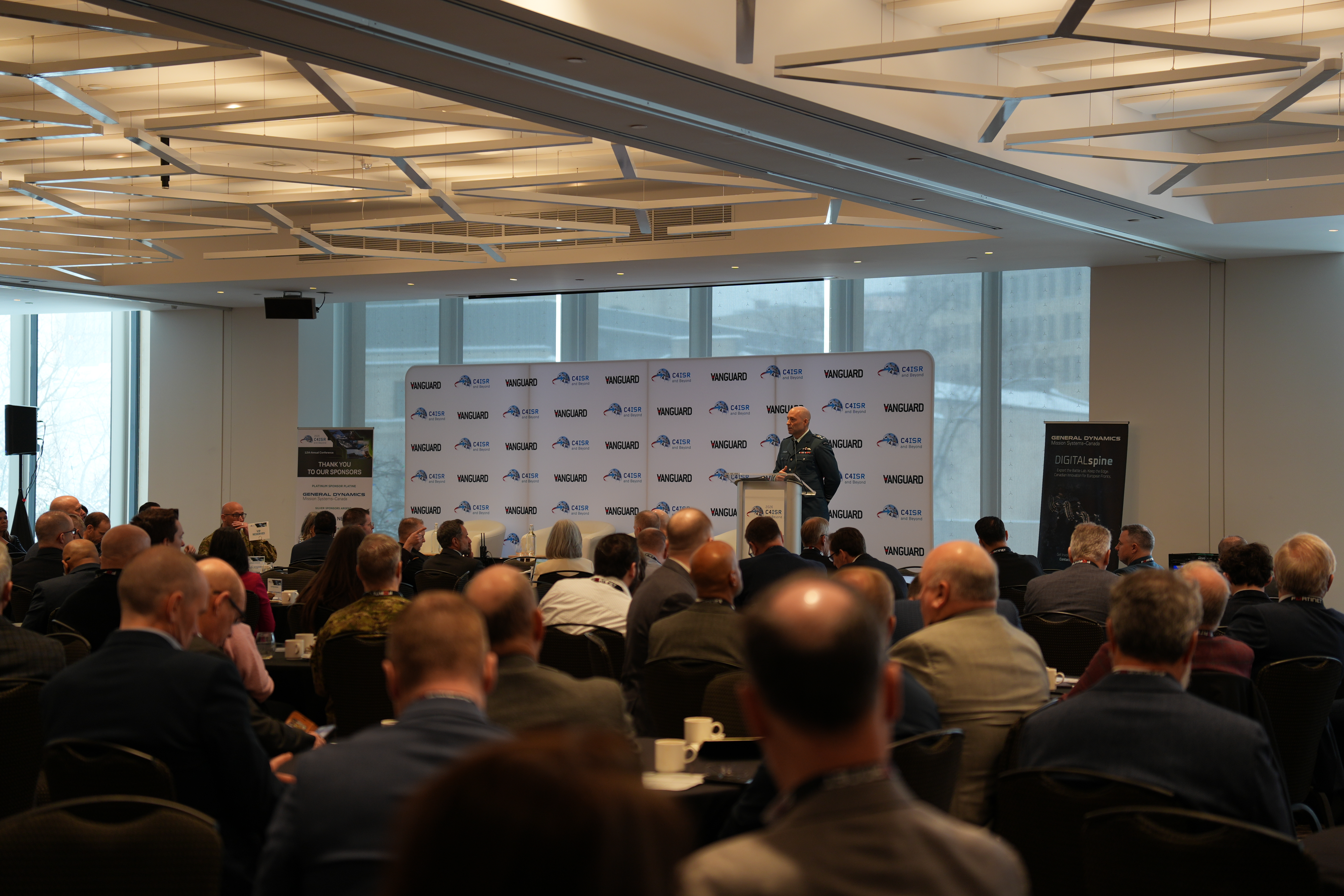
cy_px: 448
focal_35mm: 60
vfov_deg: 22.6
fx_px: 2240
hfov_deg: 33.4
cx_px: 672
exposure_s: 1/80
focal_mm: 40
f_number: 1.8
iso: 100
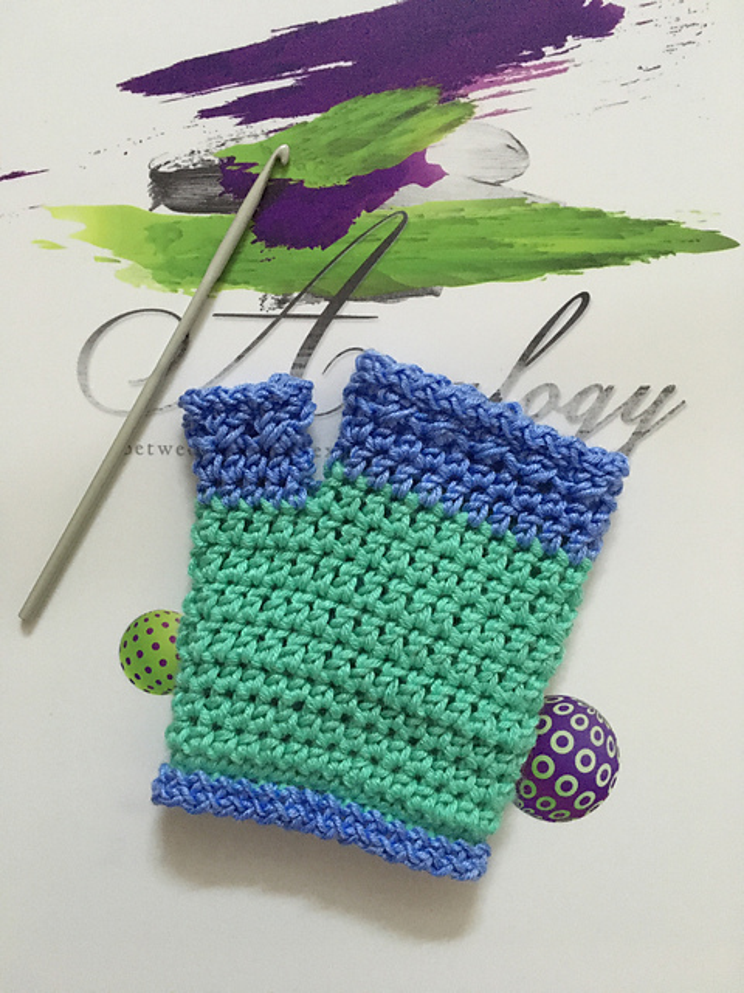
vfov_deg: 61.7
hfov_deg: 48.2
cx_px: 372
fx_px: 831
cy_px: 496
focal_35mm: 29
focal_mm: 4.15
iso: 320
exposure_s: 1/15
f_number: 2.2
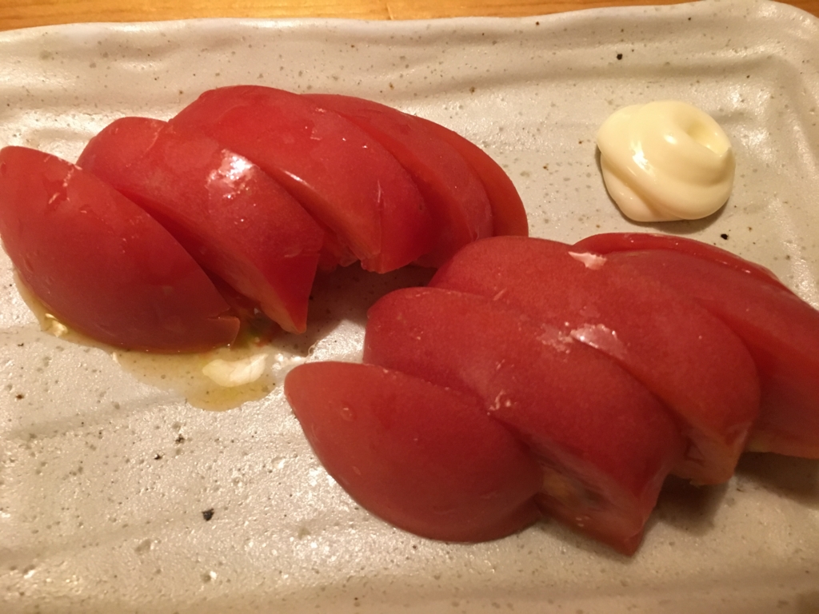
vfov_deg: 48.2
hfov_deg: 61.7
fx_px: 686
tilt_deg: -64.4
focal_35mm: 29
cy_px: 307
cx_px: 410
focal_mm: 4.15
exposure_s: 1/30
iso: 200
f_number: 2.2
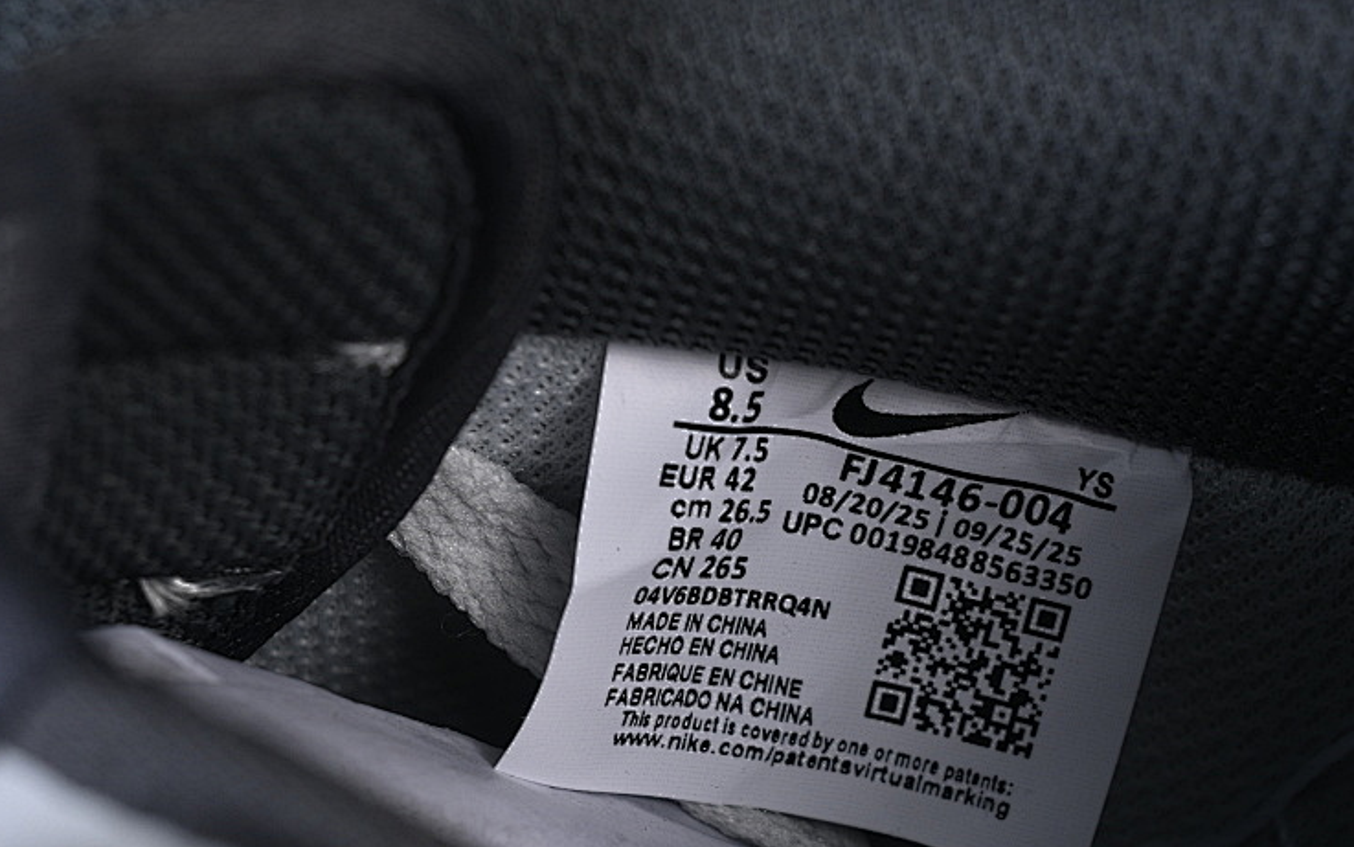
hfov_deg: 18.6
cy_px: 599
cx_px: 880
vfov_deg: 11.7
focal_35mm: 112
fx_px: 4134
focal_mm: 50
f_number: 7.1
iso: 160
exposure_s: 1/60
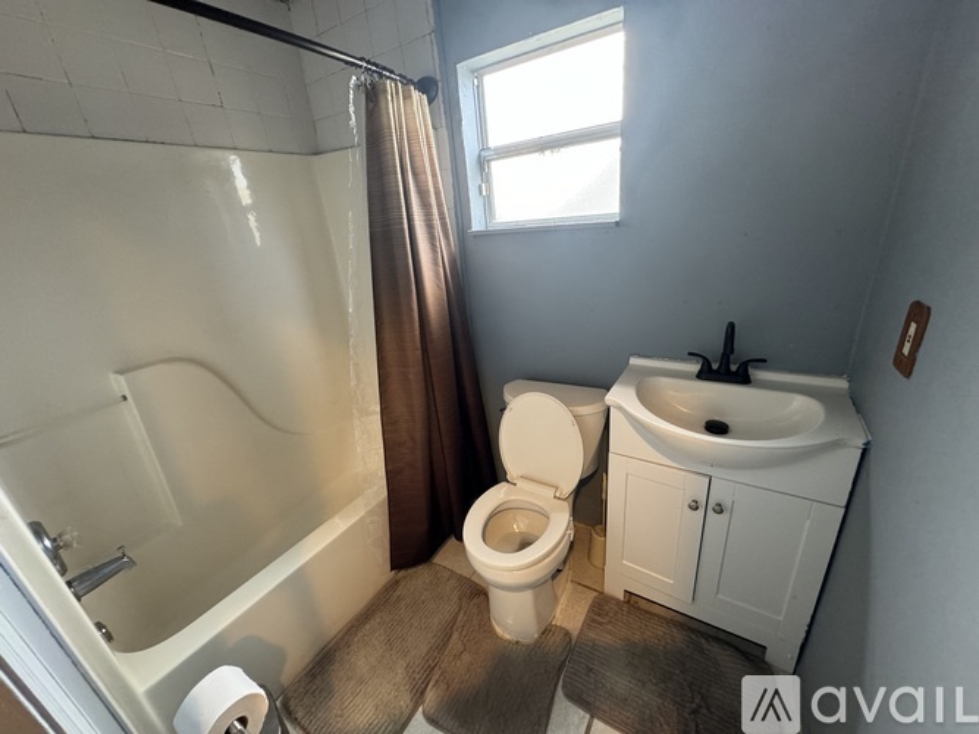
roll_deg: +5.2
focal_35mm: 14
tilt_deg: -21.8
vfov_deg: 85.7
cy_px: 367
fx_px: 396
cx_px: 490
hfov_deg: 102.1
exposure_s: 1/60
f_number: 2.2
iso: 400
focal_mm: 2.22
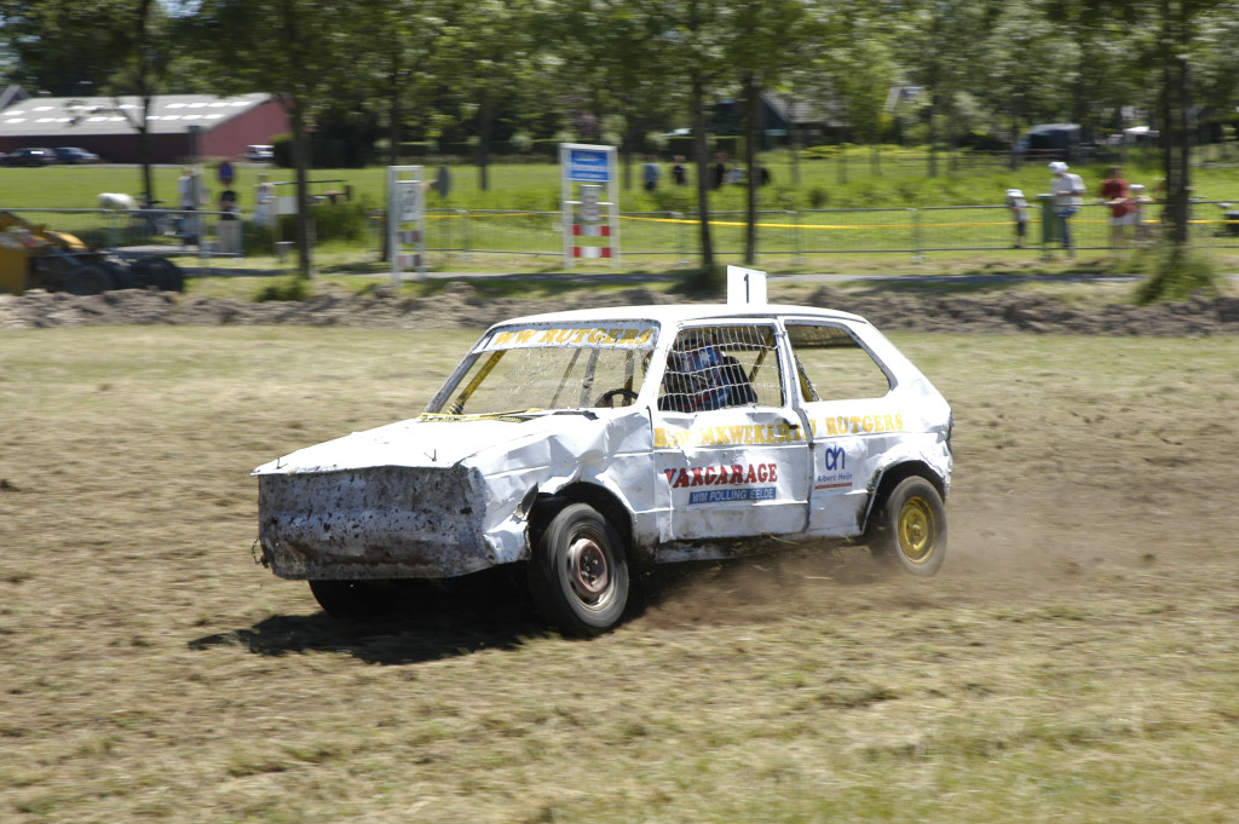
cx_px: 620
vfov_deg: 14.7
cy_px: 412
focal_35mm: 93
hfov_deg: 21.9
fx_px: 3198
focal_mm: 62
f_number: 8
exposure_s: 1/250
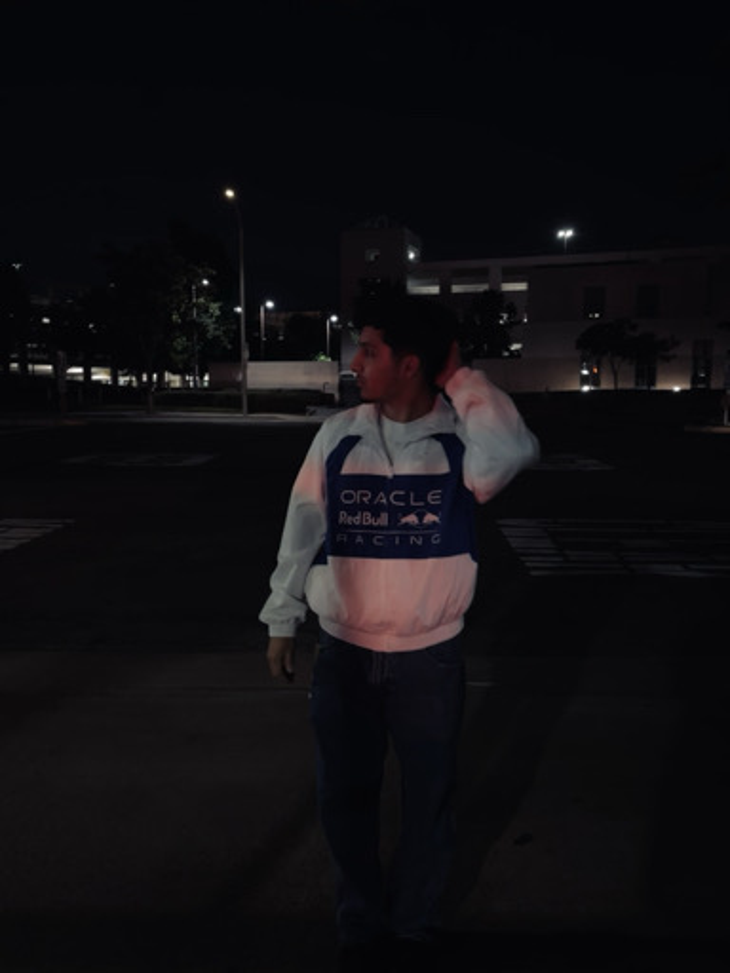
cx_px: 365
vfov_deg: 67.3
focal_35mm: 26
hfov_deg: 53.1
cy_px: 486
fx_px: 731
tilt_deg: -7.0
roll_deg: +0.6
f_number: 1.6
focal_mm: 5.1
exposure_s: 1/20
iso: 1000
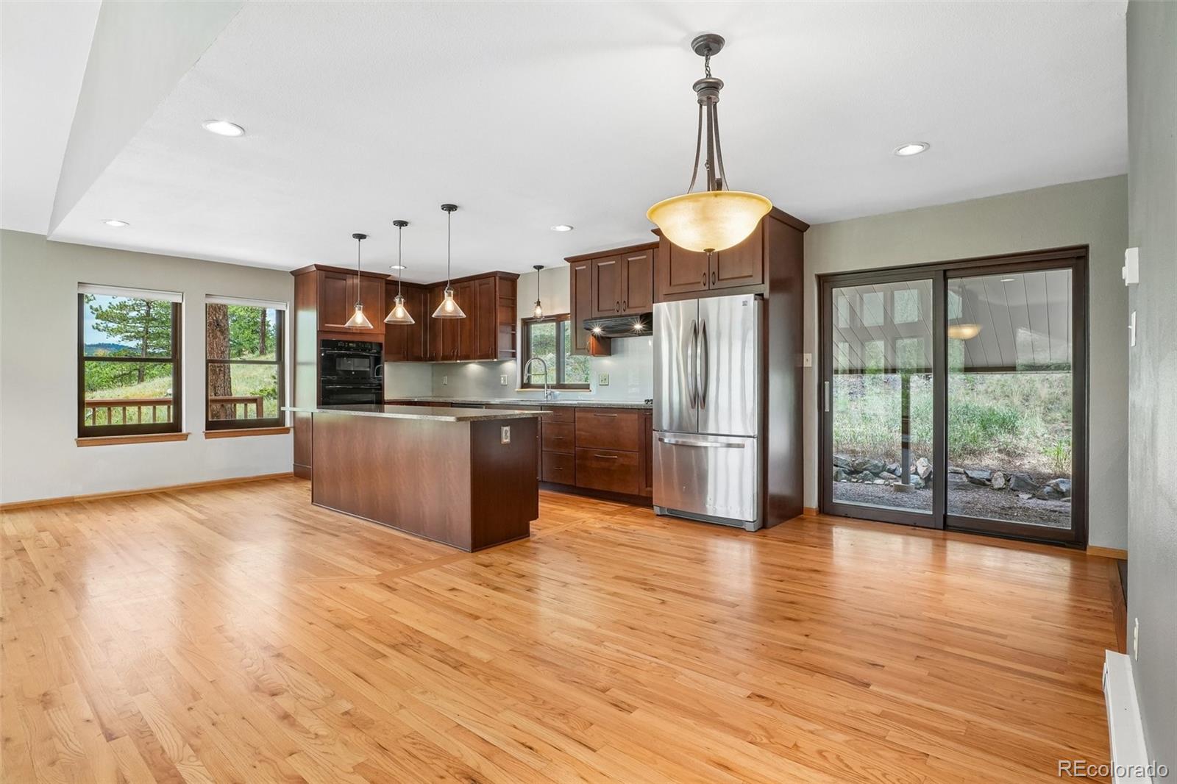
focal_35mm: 16
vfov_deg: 72.0
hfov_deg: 95.0
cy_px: 392
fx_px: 539
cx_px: 588
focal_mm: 11
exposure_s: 1/30
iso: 500
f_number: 8
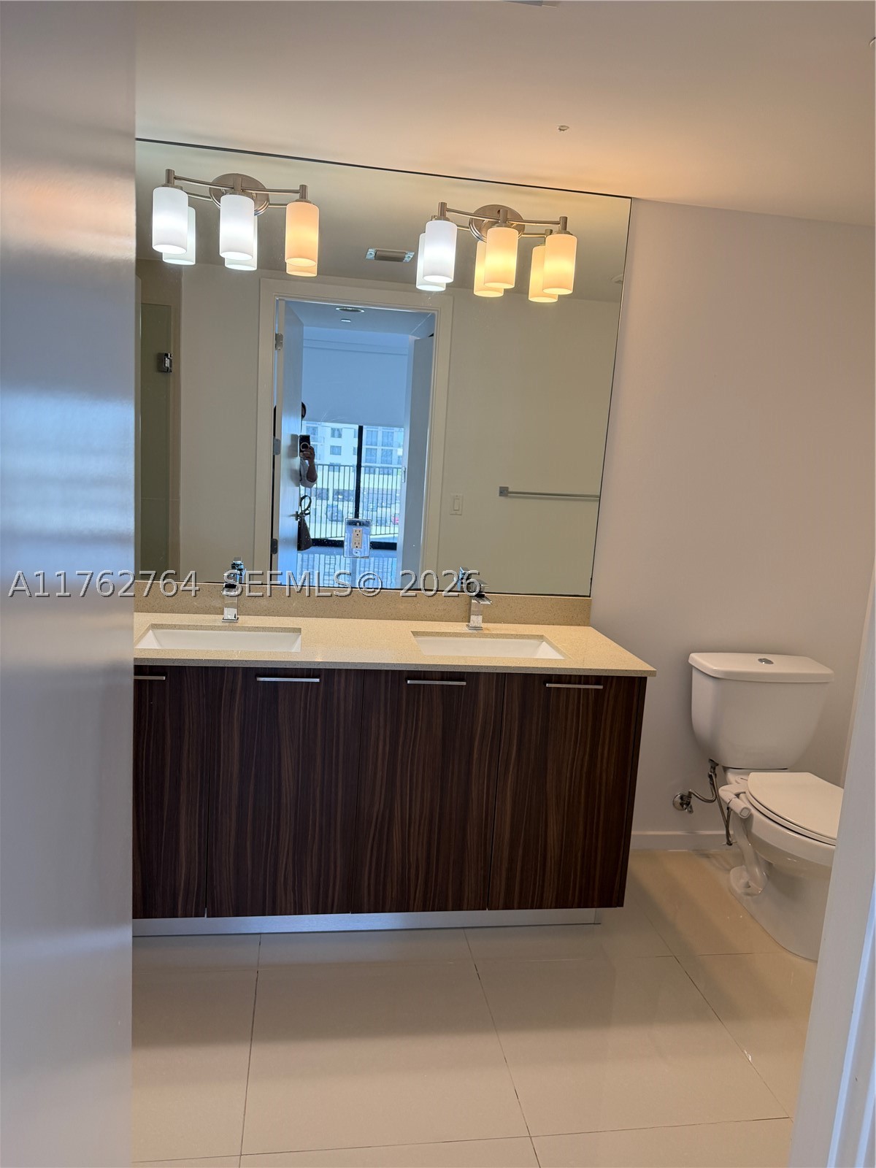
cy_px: 584
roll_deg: -3.7
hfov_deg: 56.8
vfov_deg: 71.6
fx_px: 810
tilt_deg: -10.3
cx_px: 438
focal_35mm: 24
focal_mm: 6.76
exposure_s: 1/192
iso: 100
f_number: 1.78
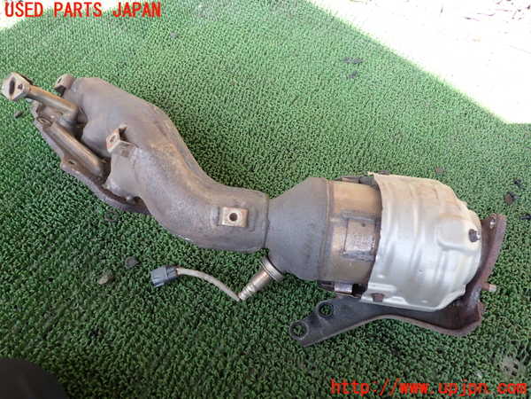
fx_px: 460
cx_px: 266
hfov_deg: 60.0
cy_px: 200
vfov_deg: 46.8
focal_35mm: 30
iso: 125
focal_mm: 5.4
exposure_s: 1/125
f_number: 2.3
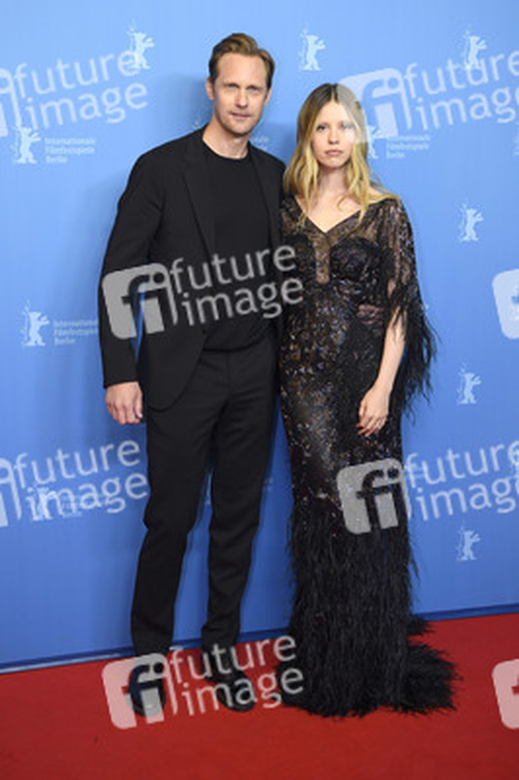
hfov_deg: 29.8
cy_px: 390
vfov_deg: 43.6
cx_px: 260
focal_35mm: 45
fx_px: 975
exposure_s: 1/125
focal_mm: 45
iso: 640
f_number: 3.5
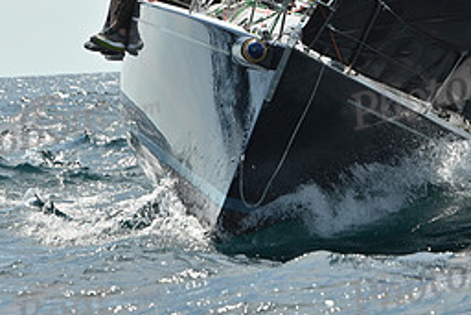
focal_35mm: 374
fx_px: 4896
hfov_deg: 5.5
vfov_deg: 3.7
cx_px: 258
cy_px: 12
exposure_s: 1/1250
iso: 320
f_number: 11
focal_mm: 165
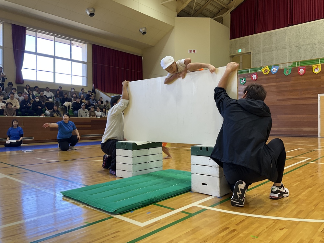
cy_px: 122
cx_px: 162
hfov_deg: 61.7
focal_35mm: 29
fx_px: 271
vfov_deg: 48.2
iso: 50
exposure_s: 1/122
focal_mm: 3
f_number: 1.8
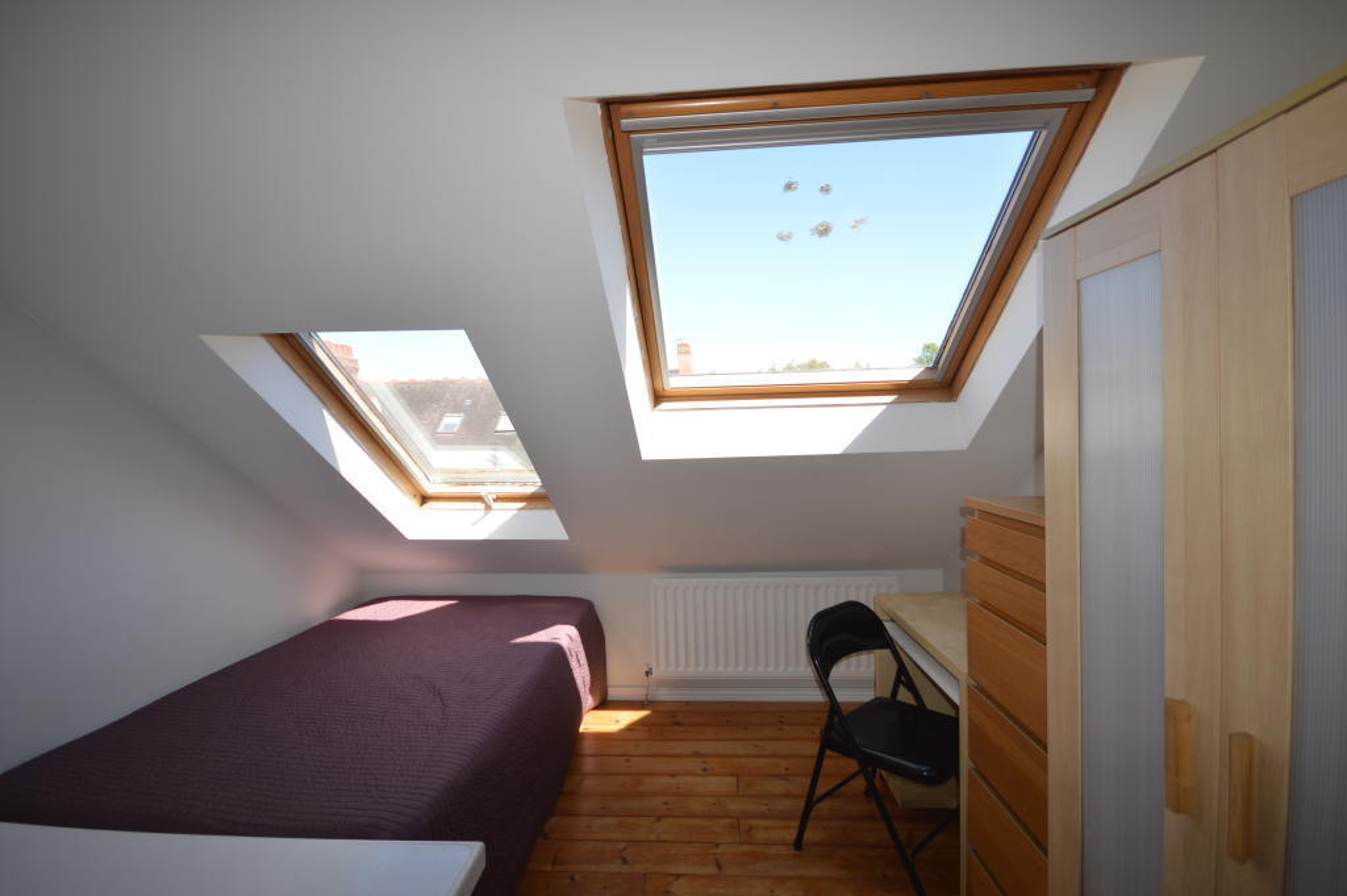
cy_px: 448
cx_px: 674
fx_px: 561
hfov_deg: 100.4
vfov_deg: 77.2
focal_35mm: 15
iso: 100
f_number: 4
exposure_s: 1/160
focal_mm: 10
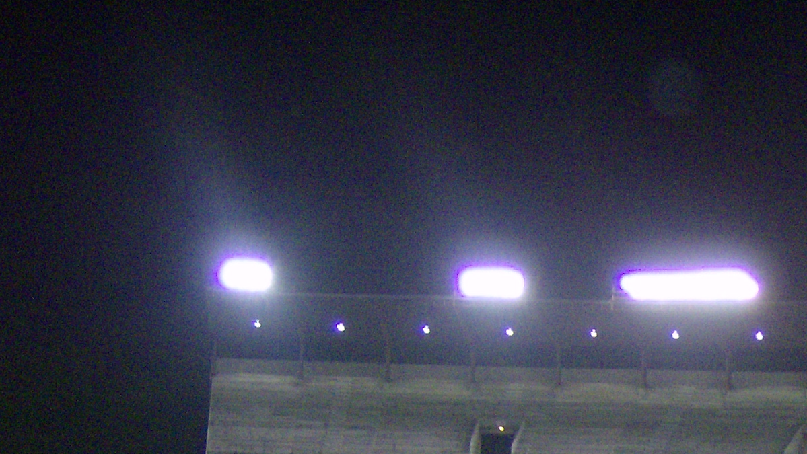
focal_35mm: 92
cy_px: 672
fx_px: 1969
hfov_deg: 22.1
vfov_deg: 12.5
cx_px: 851
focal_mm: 6
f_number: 2.8
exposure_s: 1/60
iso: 200
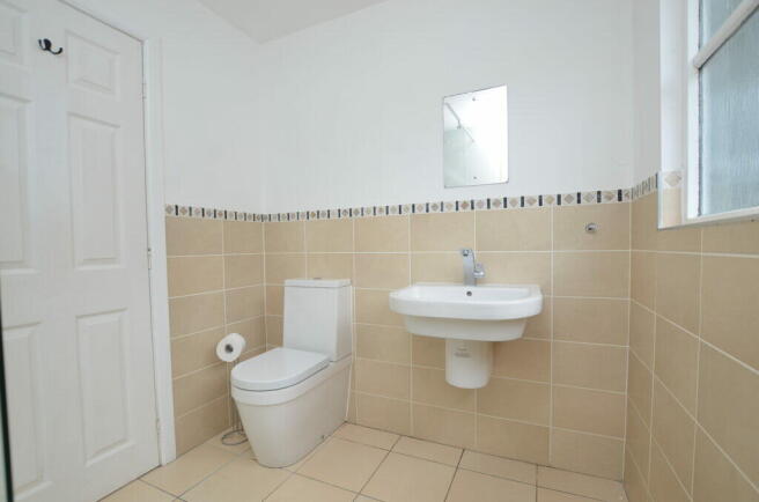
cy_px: 251
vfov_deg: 77.0
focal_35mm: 15
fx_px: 315
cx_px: 380
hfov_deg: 100.5
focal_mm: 10
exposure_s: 1/80
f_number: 4.5
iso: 200
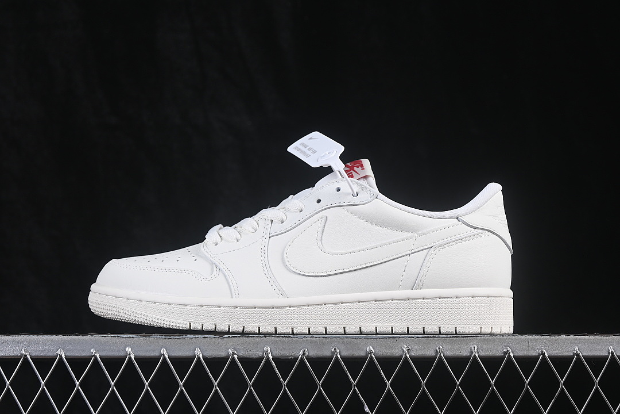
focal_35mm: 75
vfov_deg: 18.2
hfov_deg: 27.0
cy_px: 207
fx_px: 1292
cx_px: 310
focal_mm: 50
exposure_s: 1/80
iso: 160
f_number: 8
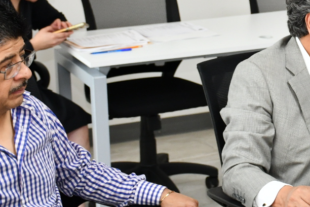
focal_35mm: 135
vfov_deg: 10.1
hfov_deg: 14.8
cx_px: 338
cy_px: 32
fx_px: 1162
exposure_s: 1/60
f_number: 4.2
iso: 720
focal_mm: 34
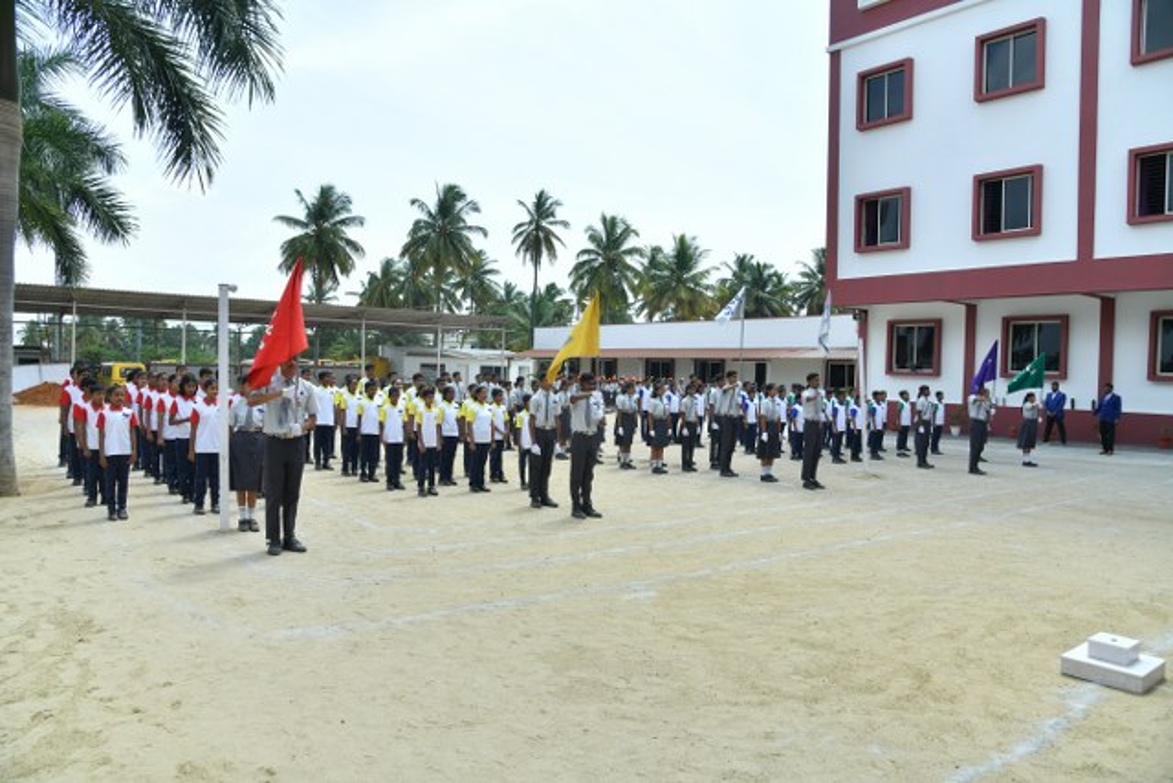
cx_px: 586
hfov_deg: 73.7
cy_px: 392
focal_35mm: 24
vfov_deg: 53.2
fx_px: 782
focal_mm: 24
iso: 100
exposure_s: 1/160
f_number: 8
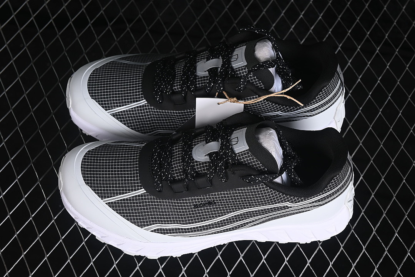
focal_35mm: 75
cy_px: 138
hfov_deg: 27.0
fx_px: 865
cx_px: 208
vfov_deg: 18.2
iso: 160
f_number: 7.1
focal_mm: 50
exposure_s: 1/80
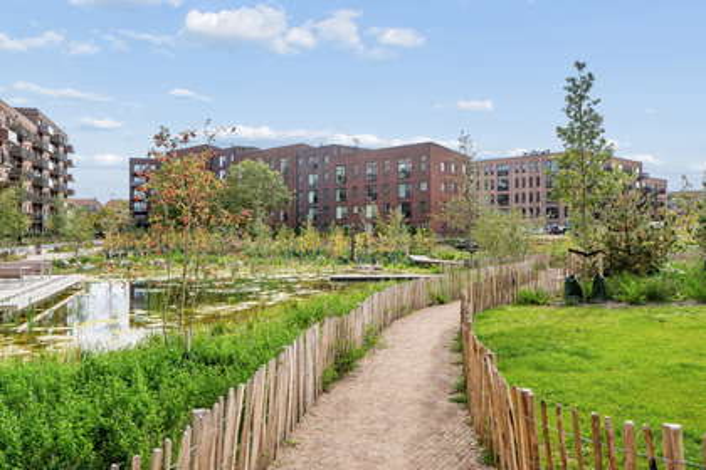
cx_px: 353
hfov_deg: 61.9
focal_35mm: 30
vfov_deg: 43.6
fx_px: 588
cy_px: 235
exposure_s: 1/320
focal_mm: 20
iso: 200
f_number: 8
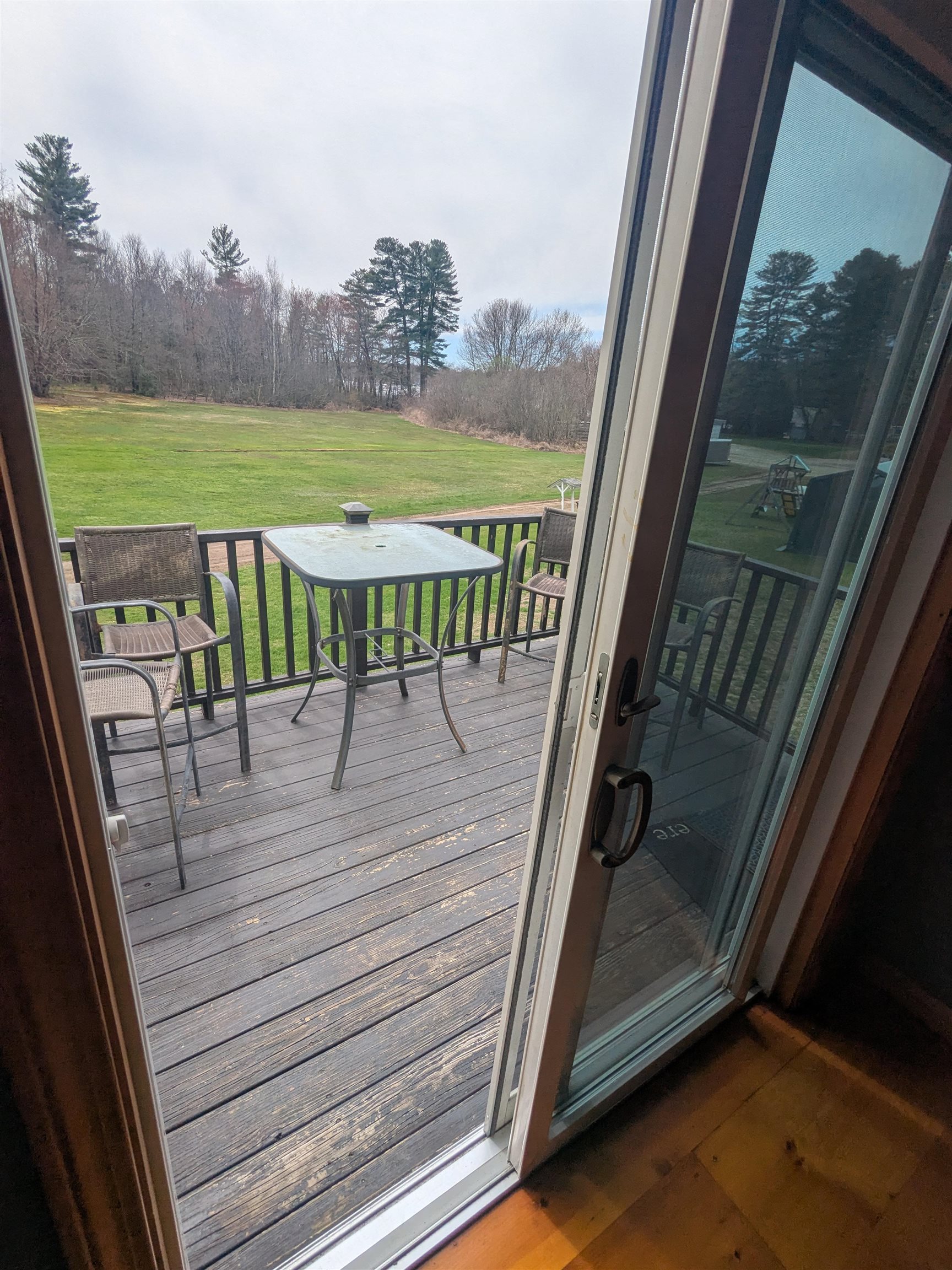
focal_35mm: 16
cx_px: 476
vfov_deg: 94.5
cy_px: 635
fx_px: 587
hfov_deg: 78.1
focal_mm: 2.35
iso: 48
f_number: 2.2
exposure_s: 1/1661
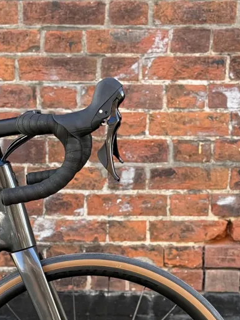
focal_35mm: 99
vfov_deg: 19.5
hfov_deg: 14.9
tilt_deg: -11.0
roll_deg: -0.1
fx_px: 915
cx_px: 70
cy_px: 290
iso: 64
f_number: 1.78
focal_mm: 6.76
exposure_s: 1/122
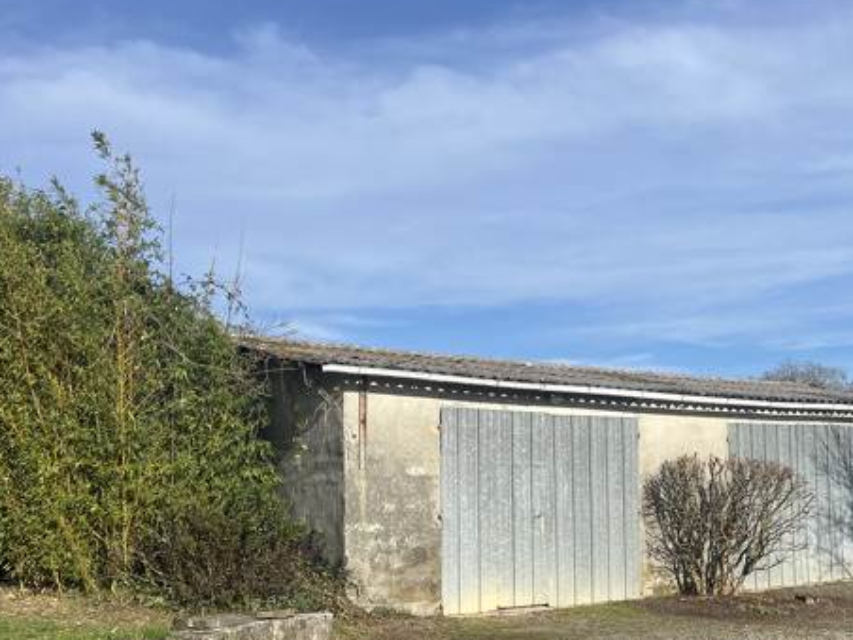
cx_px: 691
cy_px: 449
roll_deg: +1.4
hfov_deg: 39.5
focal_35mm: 46
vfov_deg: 31.2
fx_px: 1134
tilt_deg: +2.0
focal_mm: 5.1
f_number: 1.6
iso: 50
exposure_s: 1/4149
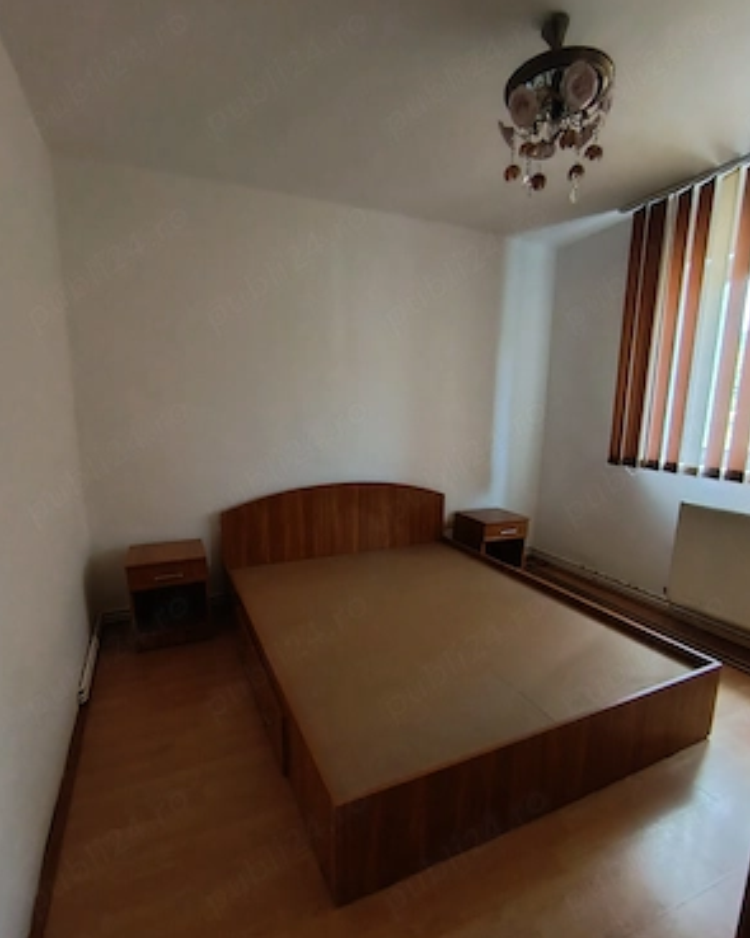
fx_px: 500
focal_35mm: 18
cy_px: 503
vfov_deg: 86.2
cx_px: 374
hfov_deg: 73.8
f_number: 2.2
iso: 1098
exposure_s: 1/33.3
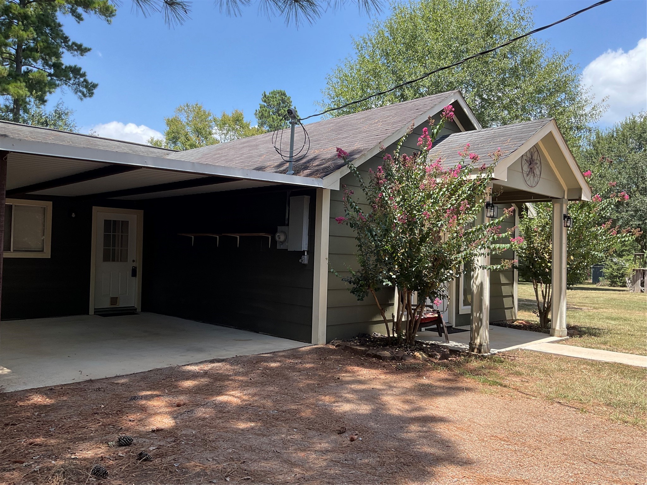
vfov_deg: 48.2
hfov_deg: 61.7
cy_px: 242
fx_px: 542
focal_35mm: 29
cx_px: 324
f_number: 1.8
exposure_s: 1/627
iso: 16
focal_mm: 3
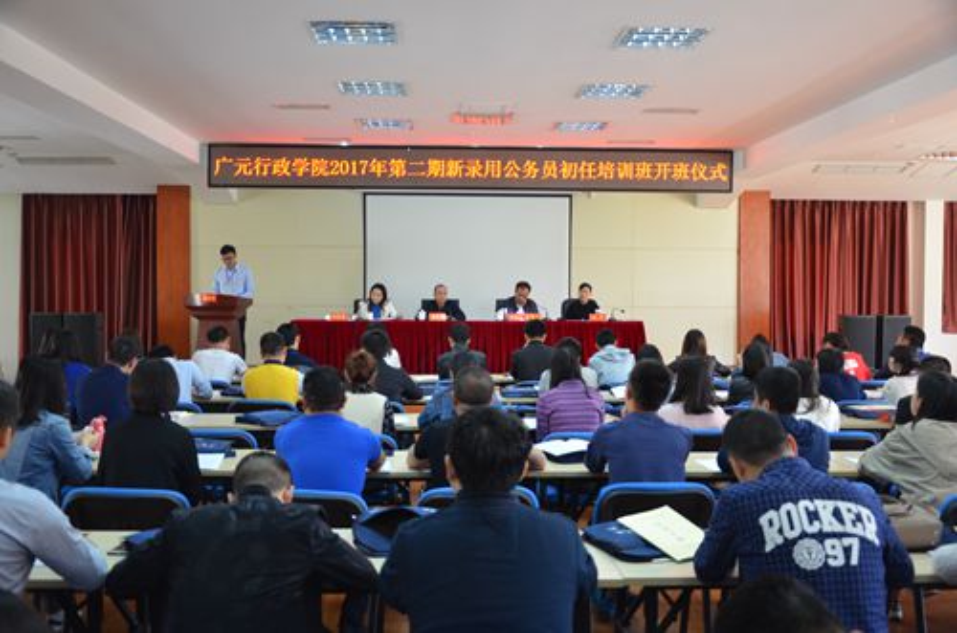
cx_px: 478
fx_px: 955
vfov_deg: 36.7
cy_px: 316
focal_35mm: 36
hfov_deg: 53.2
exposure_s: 1/30
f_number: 3.8
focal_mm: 24
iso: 800
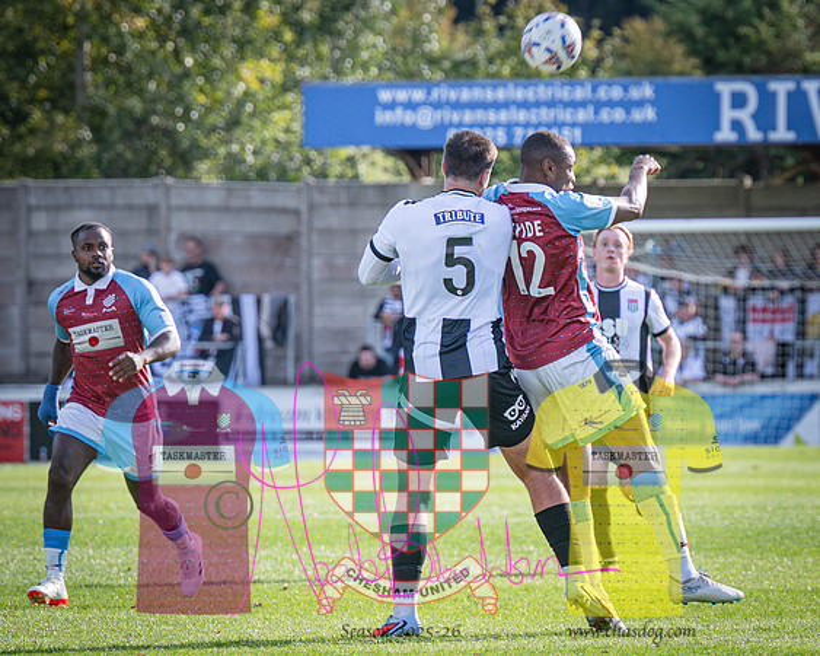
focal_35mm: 418
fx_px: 10151
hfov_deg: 4.6
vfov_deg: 3.7
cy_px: 191
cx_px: 491
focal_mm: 165
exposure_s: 1/640
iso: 200
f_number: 4
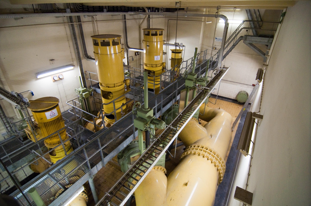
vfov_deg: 67.2
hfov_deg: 90.1
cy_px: 103
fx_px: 155
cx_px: 156
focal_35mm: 18
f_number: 4
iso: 1400
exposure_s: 1/80
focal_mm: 12
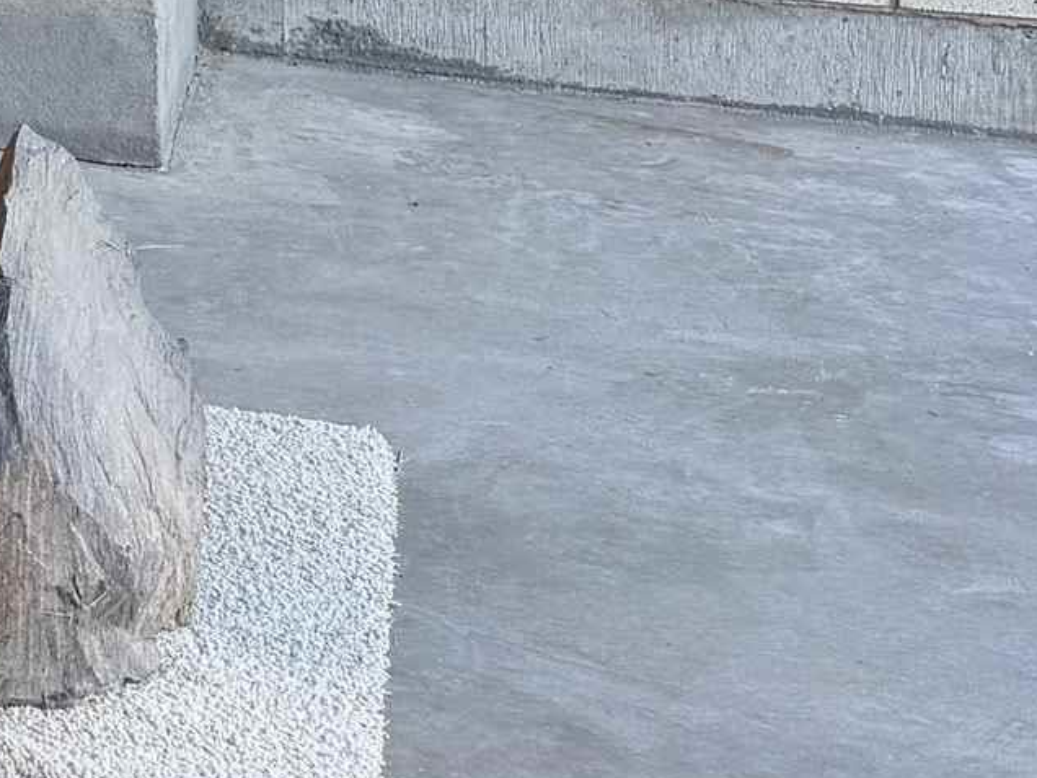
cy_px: -793
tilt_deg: -0.9
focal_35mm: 116
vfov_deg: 11.5
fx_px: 3475
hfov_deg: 14.5
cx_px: -938
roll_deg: -0.2
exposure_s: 1/183
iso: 64
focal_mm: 6.76
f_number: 1.78
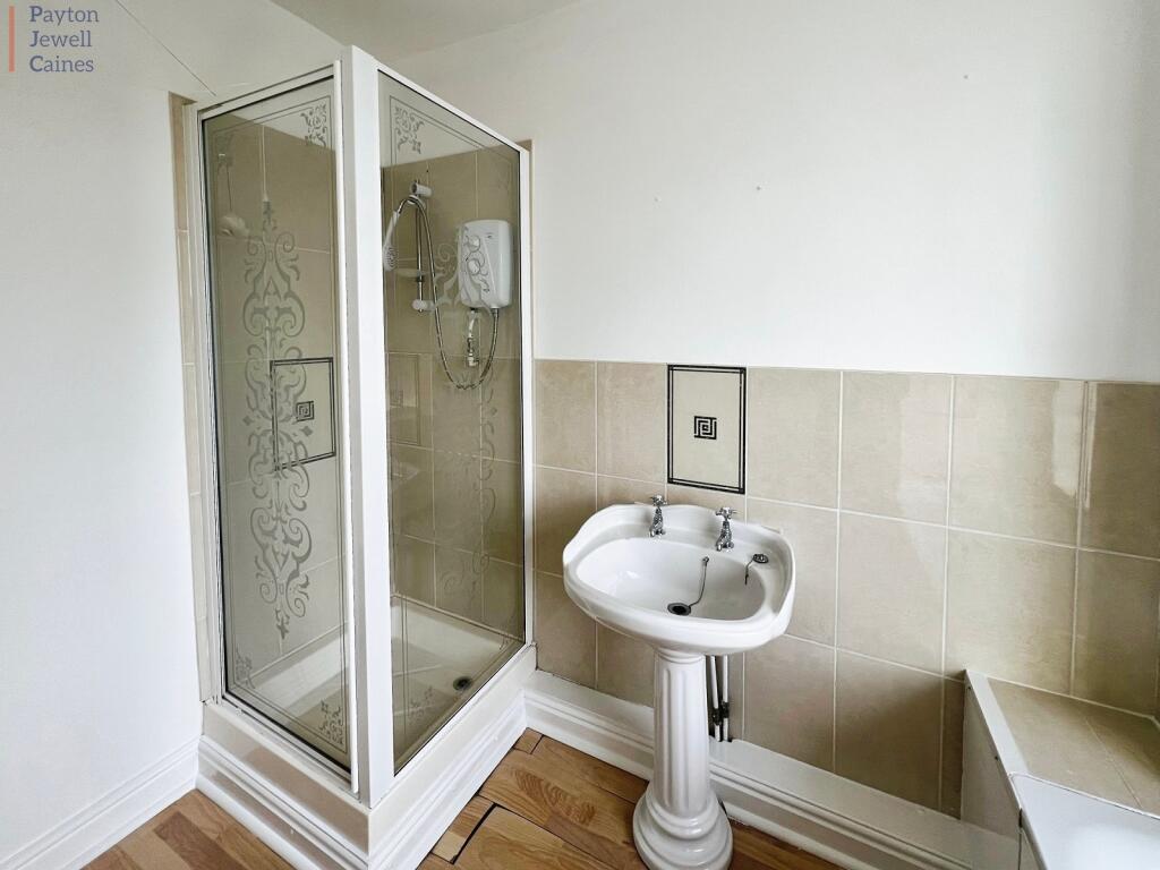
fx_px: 436
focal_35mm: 13
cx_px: 580
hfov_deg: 106.2
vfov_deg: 89.9
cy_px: 435
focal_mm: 1.57
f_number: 1.8
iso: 50
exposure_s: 1/99
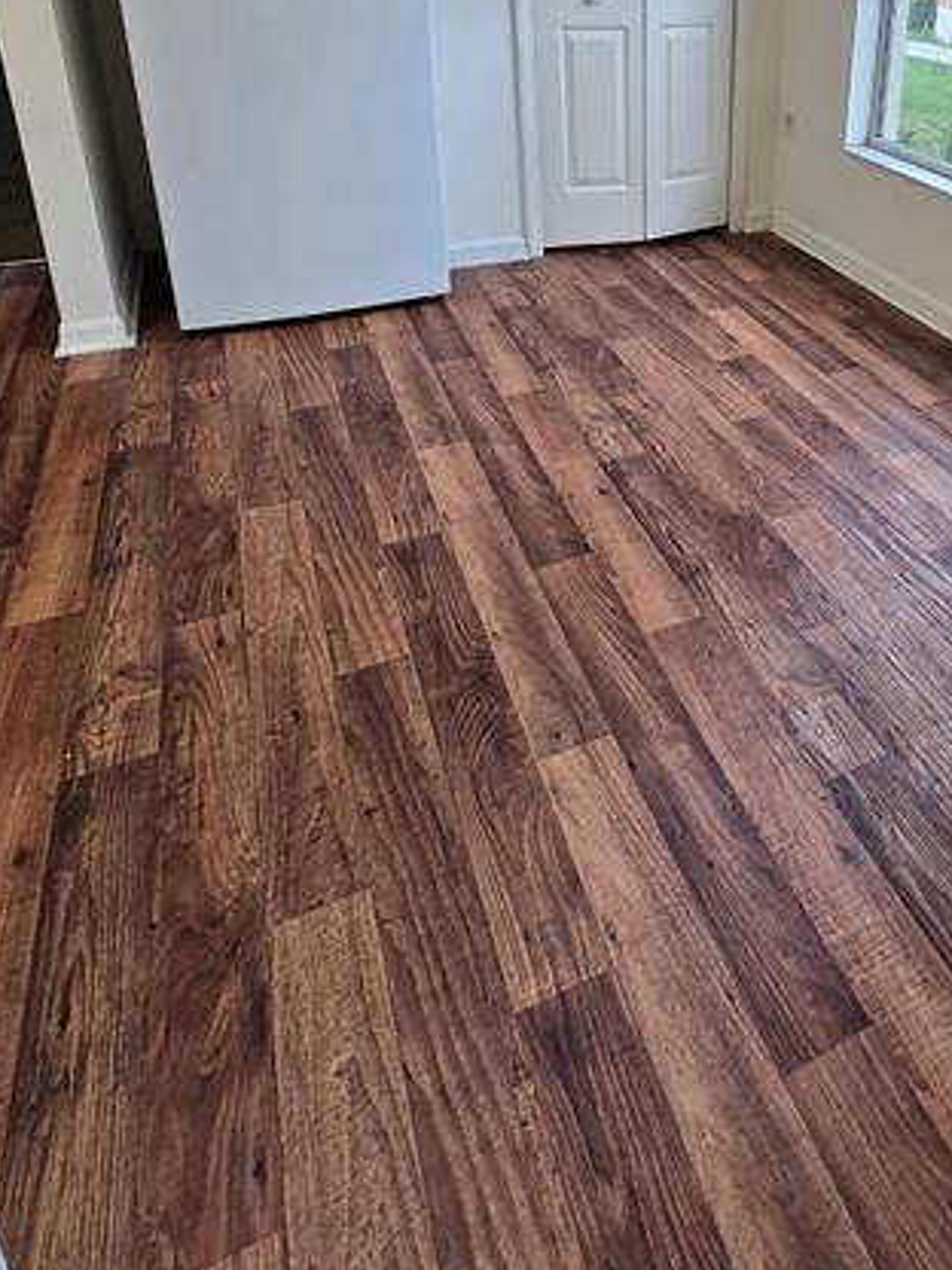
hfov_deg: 53.0
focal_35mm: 24
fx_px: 880
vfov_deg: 65.9
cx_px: 766
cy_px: 278
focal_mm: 2.2
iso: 64
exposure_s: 1/60
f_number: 2.2
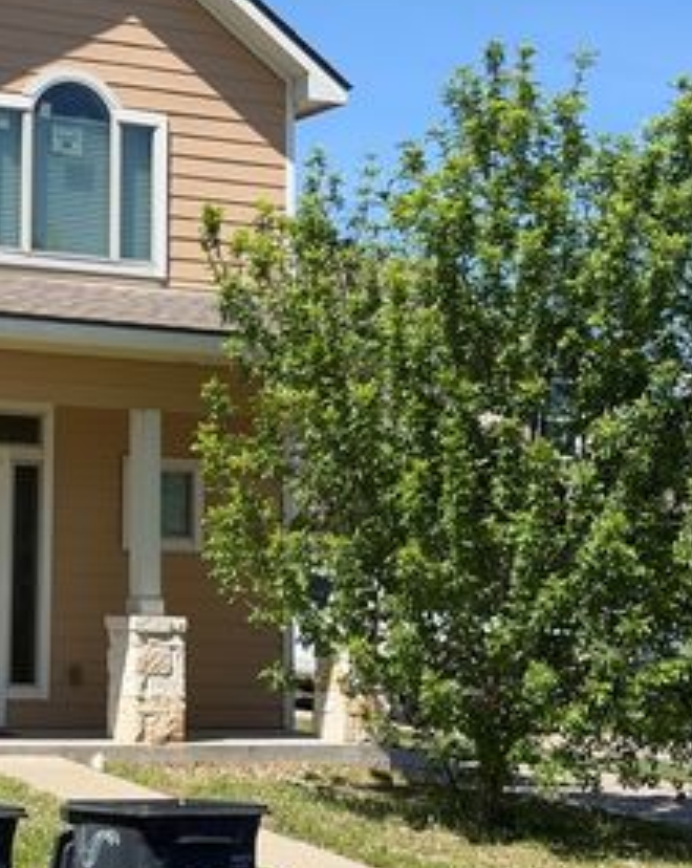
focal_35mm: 85
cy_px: 395
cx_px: -72
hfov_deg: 17.4
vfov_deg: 22.5
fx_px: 2181
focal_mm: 6.76
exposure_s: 1/3378
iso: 64
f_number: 1.78
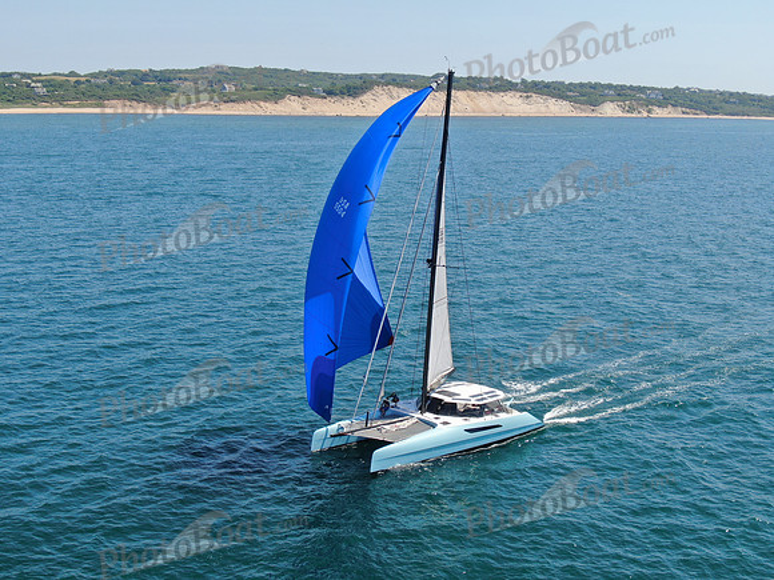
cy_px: 290
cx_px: 387
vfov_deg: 30.3
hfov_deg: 39.7
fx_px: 1073
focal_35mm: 48
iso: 100
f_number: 3.8
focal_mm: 8.6
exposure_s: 1/640
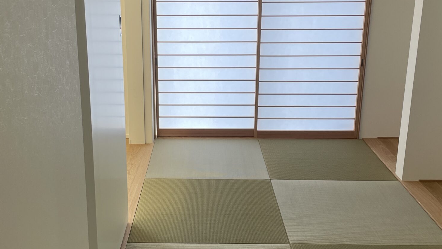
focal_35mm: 49
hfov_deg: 42.1
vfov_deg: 24.4
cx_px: 199
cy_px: 136
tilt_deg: -16.5
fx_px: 574
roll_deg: +0.1
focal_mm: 4.2
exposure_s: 1/120
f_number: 1.6
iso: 40
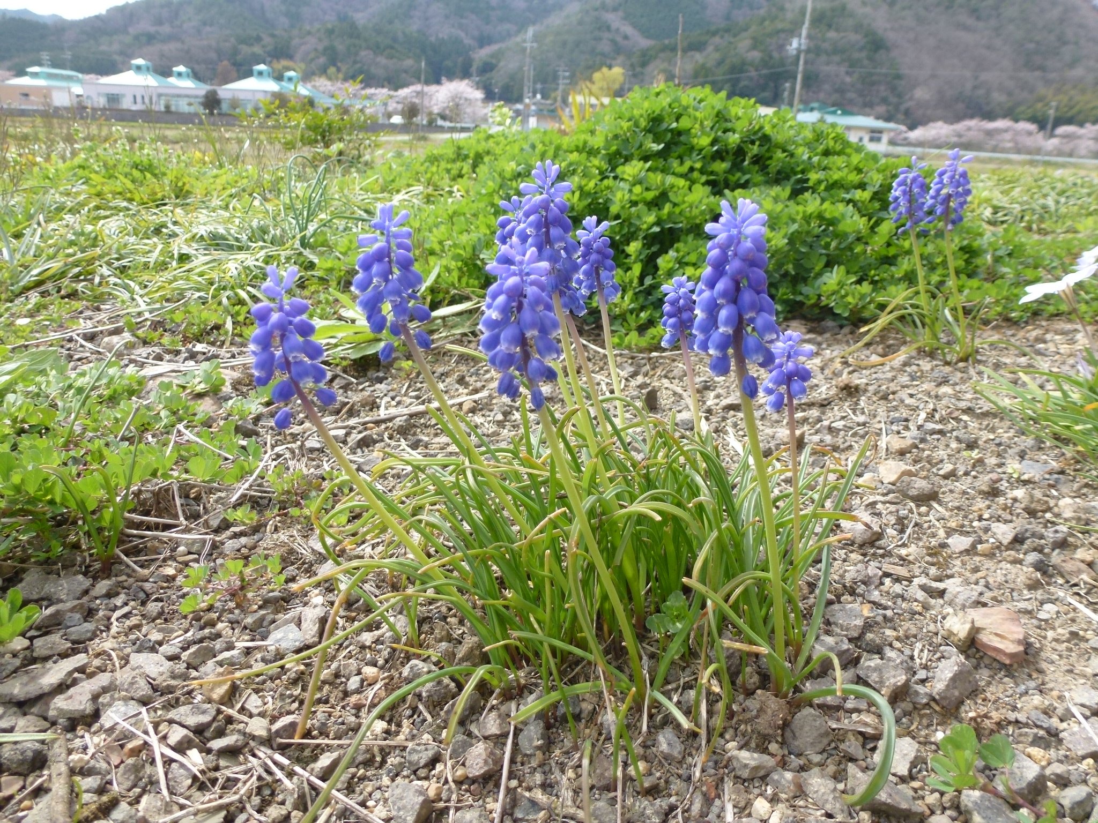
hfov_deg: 71.6
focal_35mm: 24
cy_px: 412
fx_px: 761
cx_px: 549
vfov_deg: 56.8
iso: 100
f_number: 3.3
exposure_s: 1/400
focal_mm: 4.3
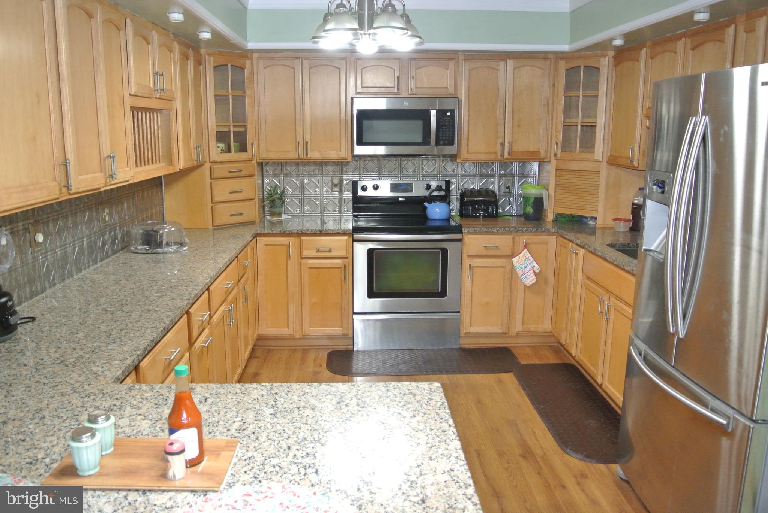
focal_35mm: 29
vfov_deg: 45.1
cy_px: 256
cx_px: 384
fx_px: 619
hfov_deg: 63.6
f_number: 3.5
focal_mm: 11
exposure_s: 1/60
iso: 720
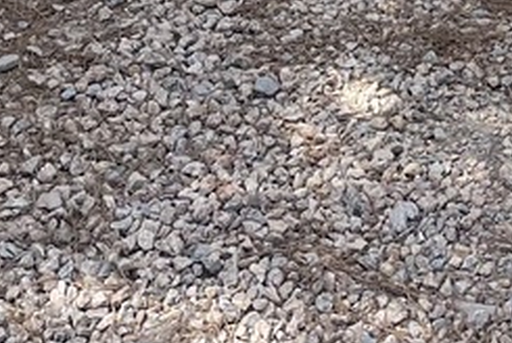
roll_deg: +2.7
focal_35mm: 141
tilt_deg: -27.5
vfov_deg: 8.7
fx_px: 2008
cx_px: 458
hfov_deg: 14.4
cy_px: -514
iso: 32
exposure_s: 1/1618
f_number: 1.6
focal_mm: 4.2
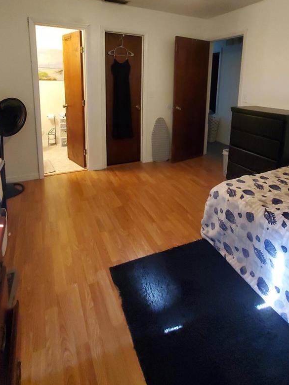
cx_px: 154
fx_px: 223
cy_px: 120
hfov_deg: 65.9
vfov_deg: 78.3
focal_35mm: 20
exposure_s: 1/30
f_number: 2.2
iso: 640
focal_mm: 1.8
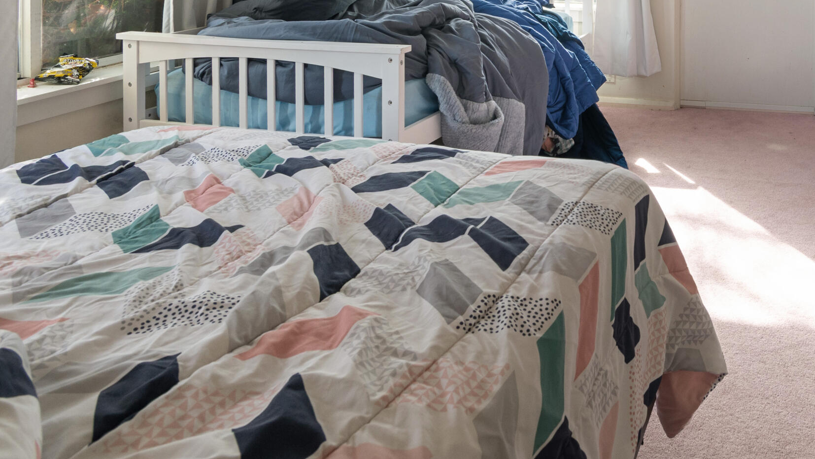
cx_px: 700
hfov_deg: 34.9
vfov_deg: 20.4
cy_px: -1
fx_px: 1232
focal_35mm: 57
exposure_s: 1/20
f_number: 9
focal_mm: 30
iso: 320
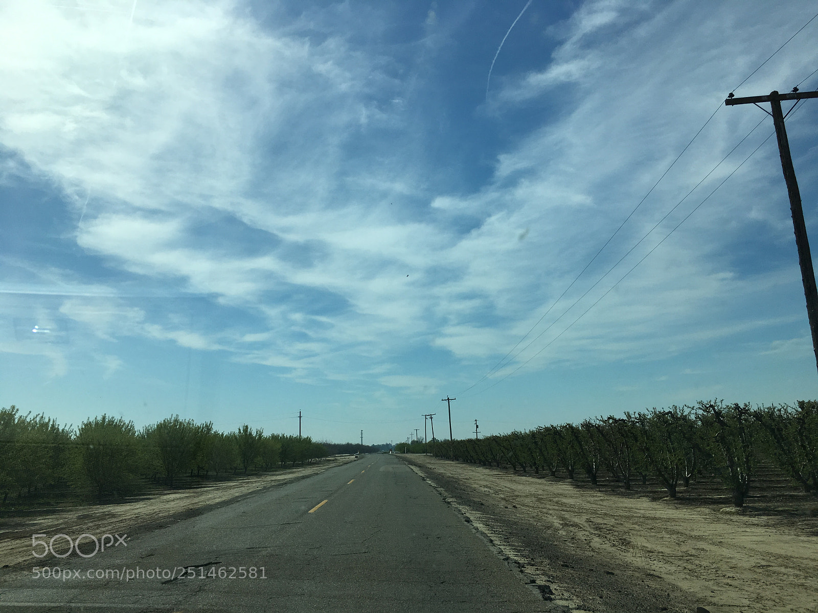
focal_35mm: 29
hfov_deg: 61.7
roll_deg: +1.3
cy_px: 306
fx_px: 685
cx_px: 409
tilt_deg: +13.2
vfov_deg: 48.2
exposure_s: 1/3205
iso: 25
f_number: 2.2
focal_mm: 4.15
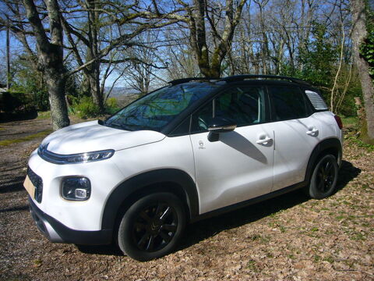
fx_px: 303
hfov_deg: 63.4
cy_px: 140
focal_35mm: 28
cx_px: 187
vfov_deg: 49.7
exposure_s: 1/320
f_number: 5.6
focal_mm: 4.6
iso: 80
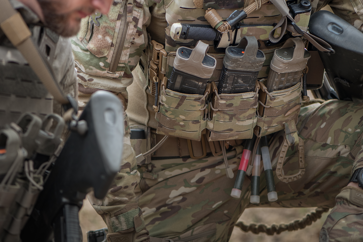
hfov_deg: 14.0
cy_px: 88
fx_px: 1483
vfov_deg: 9.3
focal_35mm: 147
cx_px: 170
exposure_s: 1/200
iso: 200
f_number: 4
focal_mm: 105
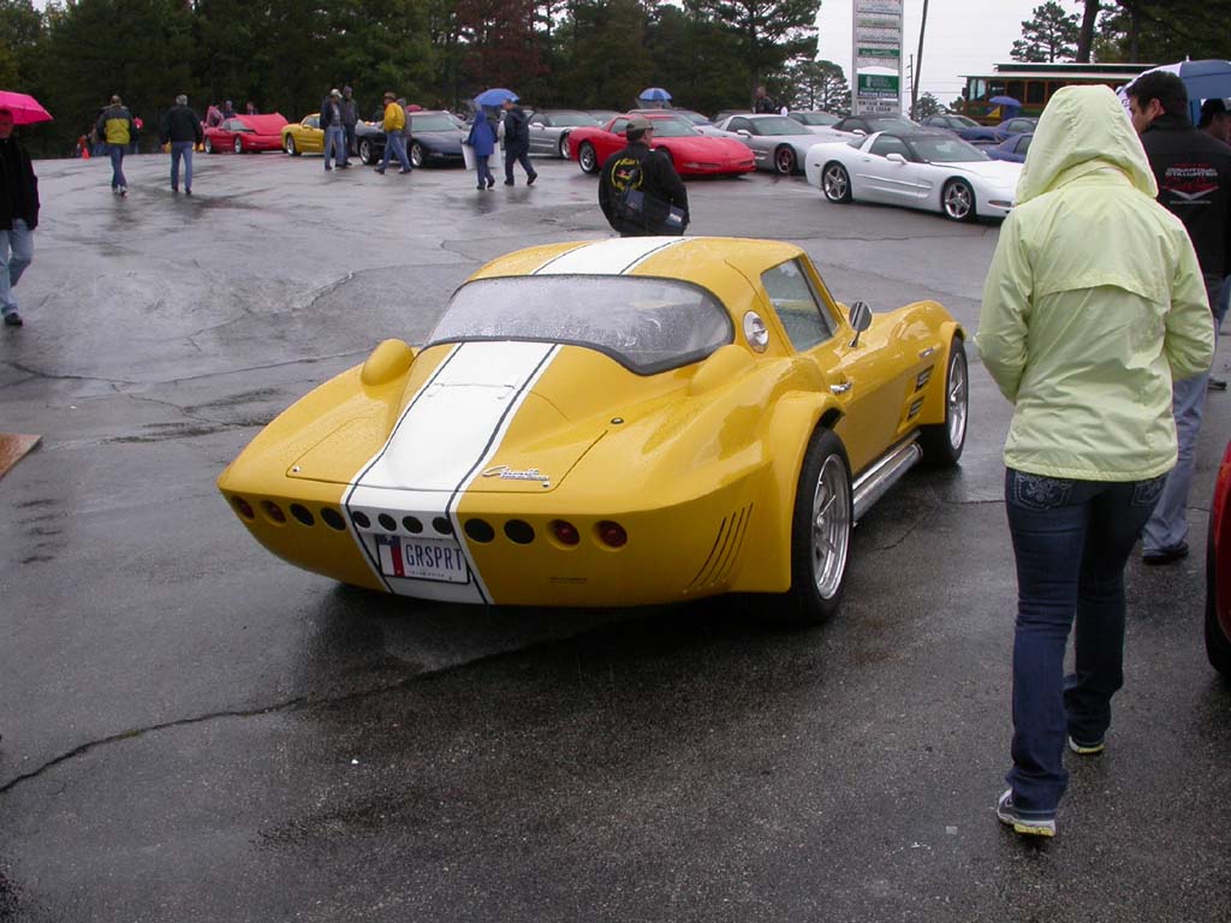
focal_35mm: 38
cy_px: 462
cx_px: 616
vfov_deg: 37.7
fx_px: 1351
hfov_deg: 49.0
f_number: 6.7
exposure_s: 1/208
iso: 100
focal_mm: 7.85
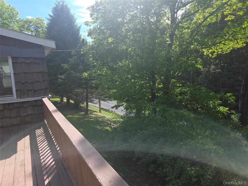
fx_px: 165
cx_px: 124
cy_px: 93
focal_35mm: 23
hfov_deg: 73.9
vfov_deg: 58.9
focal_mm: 5.4
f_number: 1.8
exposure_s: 1/838
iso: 25
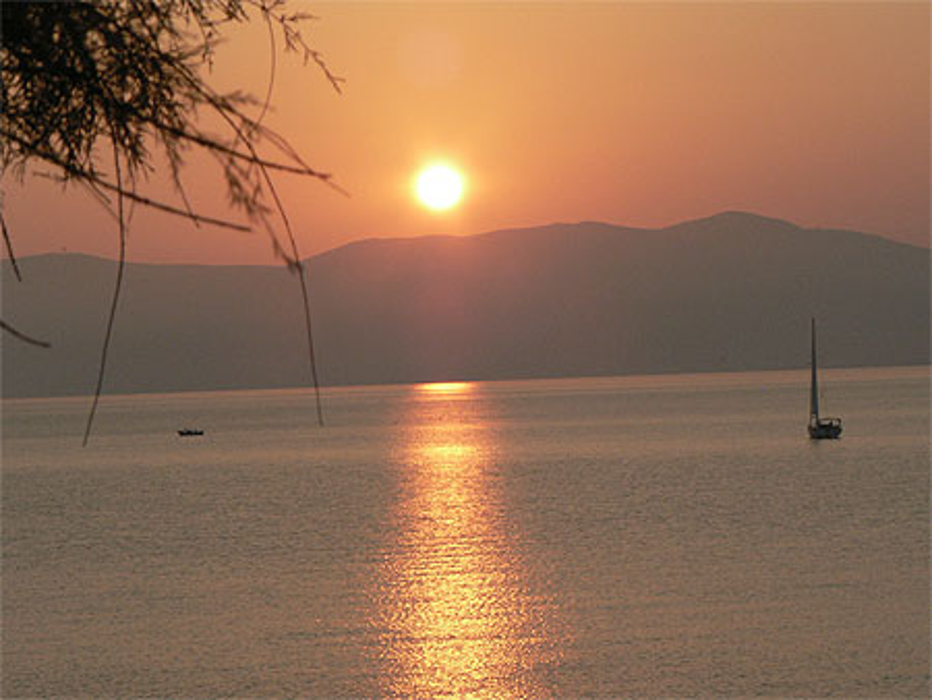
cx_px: 466
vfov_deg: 10.1
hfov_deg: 13.4
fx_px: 3960
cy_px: 350
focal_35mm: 147
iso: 200
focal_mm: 24.6
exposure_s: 1/800
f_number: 5.6
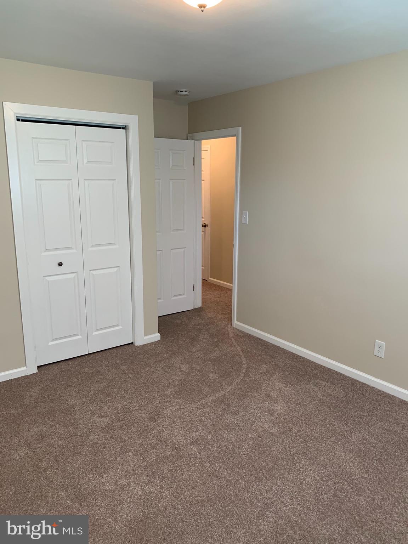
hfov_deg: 53.1
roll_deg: -1.2
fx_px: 409
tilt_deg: -6.2
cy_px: 272
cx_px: 204
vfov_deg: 67.3
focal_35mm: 26
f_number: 1.8
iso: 100
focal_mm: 4.25
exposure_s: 1/60
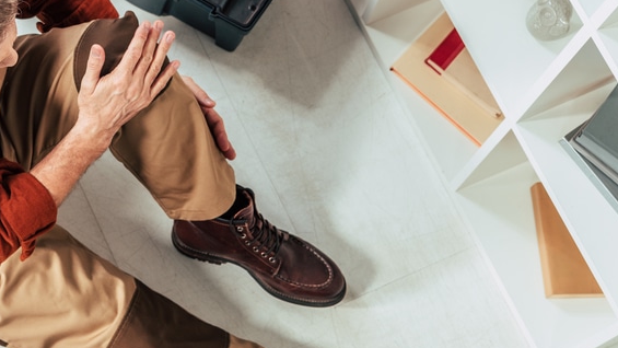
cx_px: 100
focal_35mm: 89
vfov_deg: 13.6
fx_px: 1459
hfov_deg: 23.5
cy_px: 107
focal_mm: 48
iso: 160
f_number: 5
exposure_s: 1/160
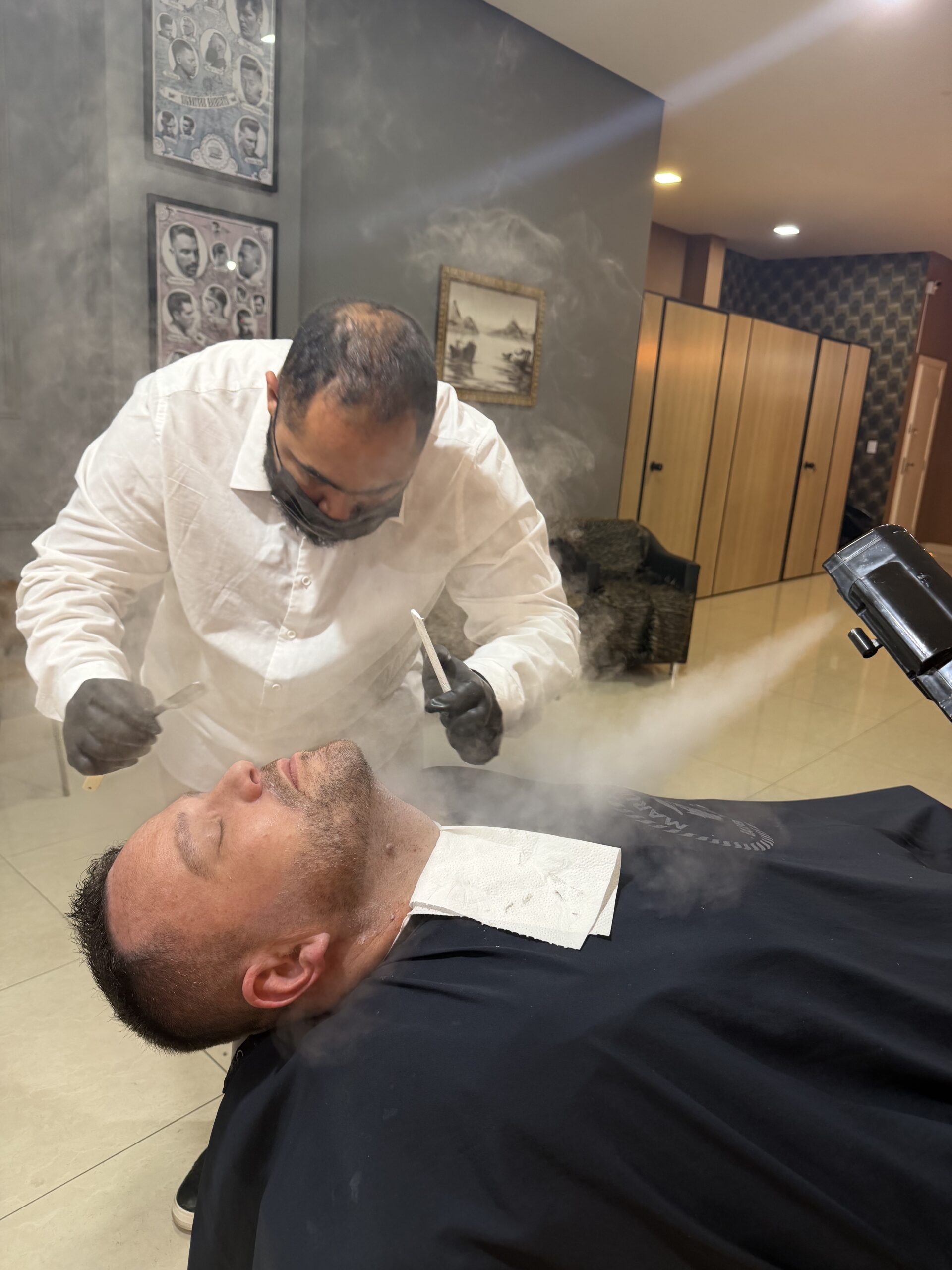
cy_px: 635
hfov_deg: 56.8
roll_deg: -4.3
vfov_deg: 71.6
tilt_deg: -14.5
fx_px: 880
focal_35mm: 24
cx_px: 476
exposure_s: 1/60
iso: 160
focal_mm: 6.76
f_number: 1.78
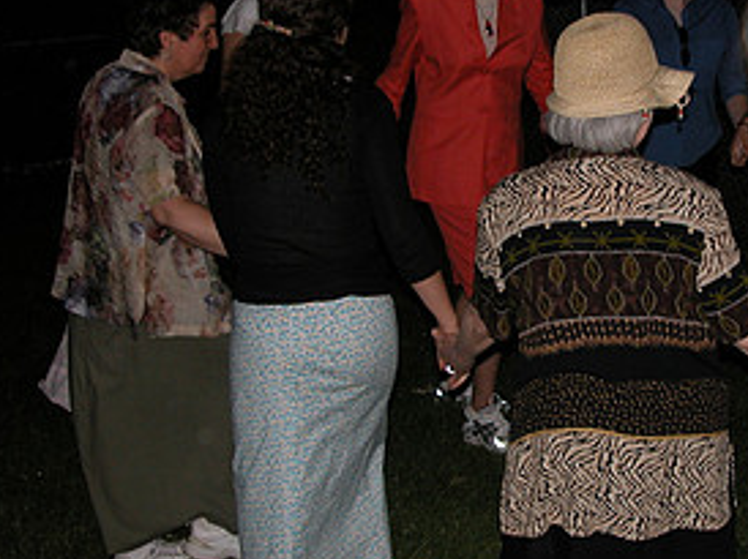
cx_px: 554
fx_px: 1554
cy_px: 296
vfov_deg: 20.4
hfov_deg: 26.7
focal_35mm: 72
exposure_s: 1/60
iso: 100
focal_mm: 8.9
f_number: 2.8
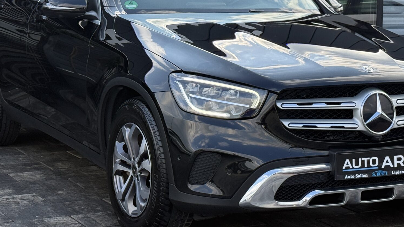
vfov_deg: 13.4
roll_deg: -1.7
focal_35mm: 90
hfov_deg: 23.7
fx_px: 964
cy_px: 50
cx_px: 225
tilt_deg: -2.0
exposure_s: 1/987
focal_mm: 6.76
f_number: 1.78
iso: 80
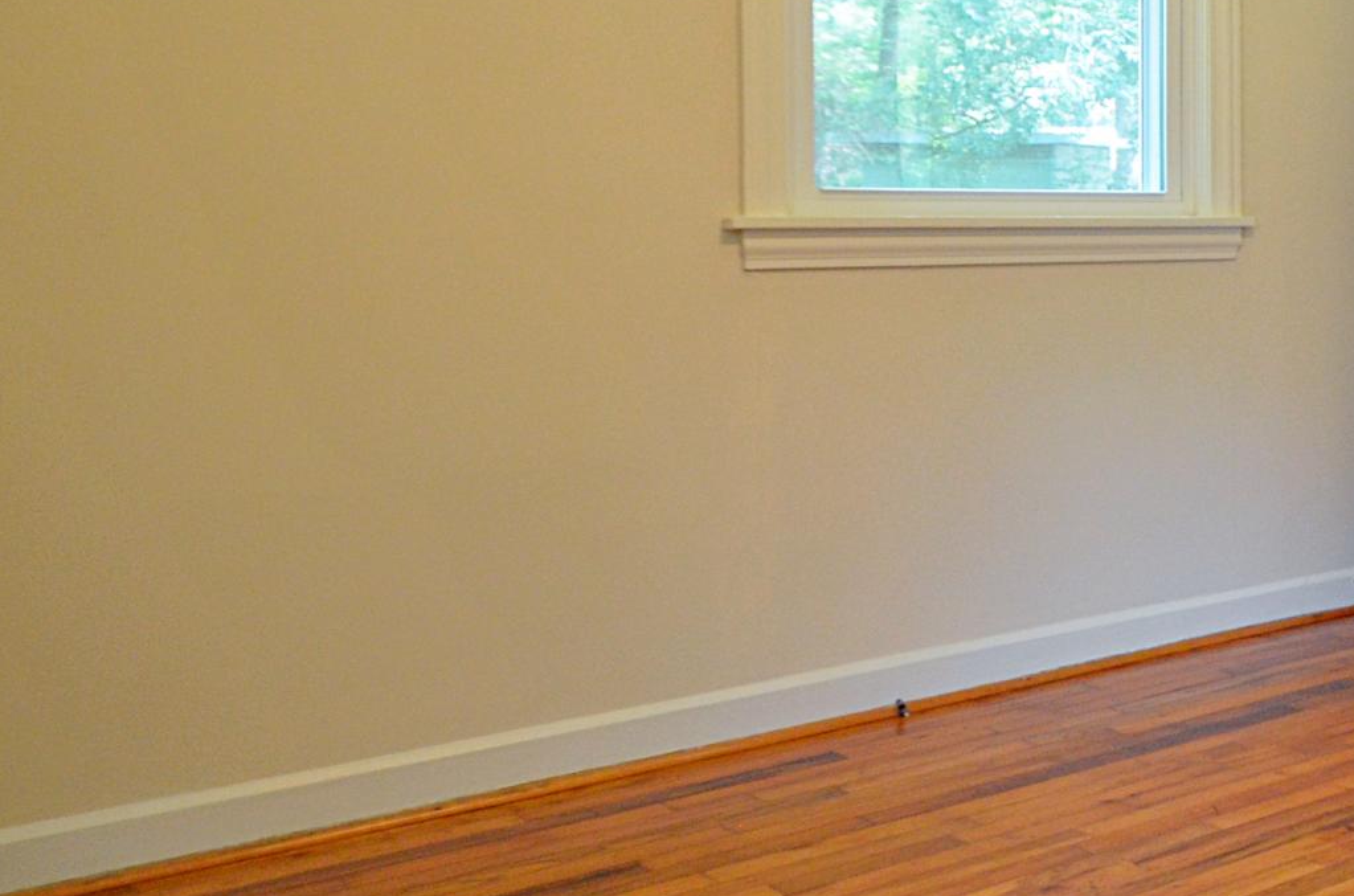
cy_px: 195
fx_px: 1651
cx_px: 1763
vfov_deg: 29.7
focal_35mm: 44
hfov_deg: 33.0
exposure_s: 1/50
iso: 800
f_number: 3.5
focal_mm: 10
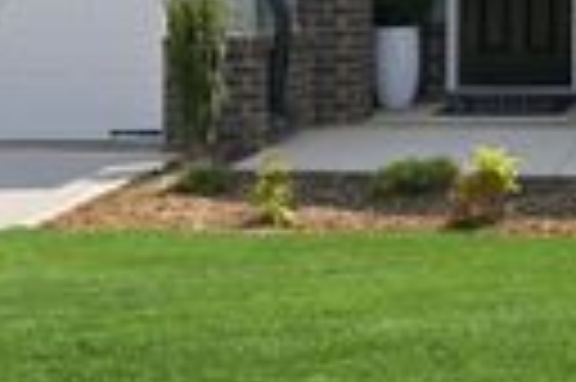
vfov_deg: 13.9
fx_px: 1366
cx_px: 792
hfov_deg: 21.1
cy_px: -344
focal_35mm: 86
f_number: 9
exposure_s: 1/400
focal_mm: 21.9
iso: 125
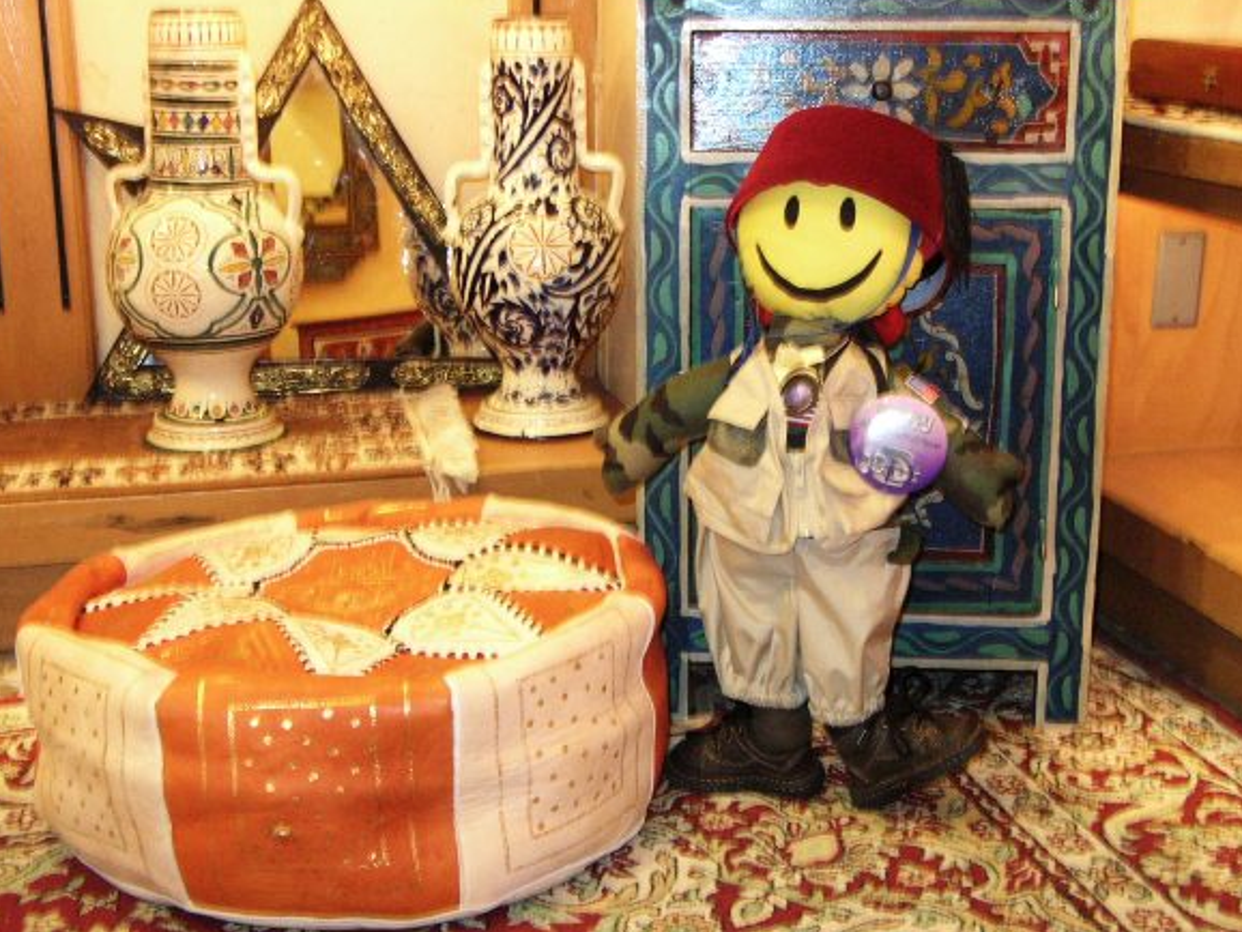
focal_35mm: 52
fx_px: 1867
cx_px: 636
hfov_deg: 36.8
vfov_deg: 28.0
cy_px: 419
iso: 300
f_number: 2.9
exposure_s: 1/10.3
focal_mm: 7.8
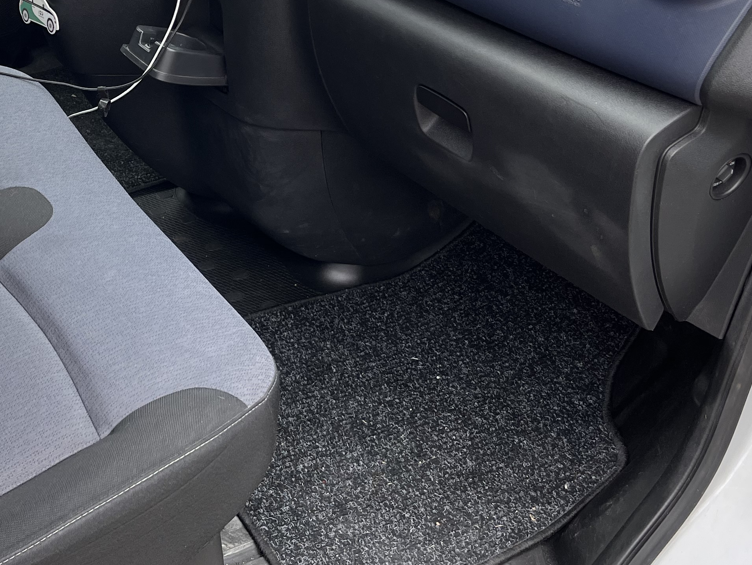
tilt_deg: -23.0
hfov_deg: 34.0
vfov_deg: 25.7
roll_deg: +1.2
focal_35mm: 55
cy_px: 58
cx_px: 157
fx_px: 1195
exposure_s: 1/280
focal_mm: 5.1
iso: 40
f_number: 1.6
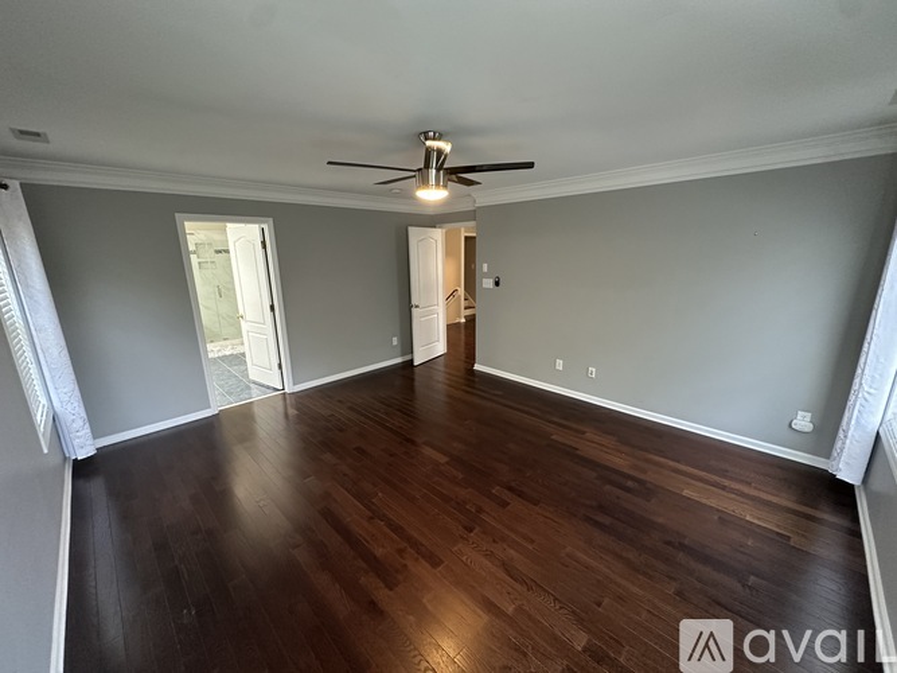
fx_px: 363
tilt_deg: -12.9
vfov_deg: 85.7
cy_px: 336
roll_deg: +1.2
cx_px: 448
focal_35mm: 14
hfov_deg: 102.1
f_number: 2.2
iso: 400
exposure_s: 1/60
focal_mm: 2.22
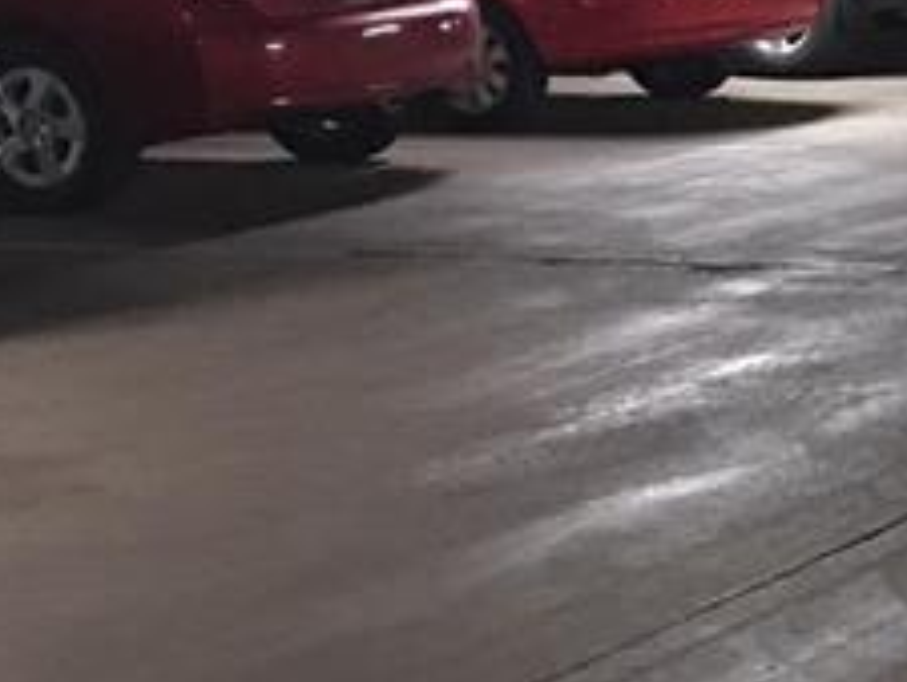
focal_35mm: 132
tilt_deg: -10.7
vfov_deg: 11.2
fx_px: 3460
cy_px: 496
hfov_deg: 14.1
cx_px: 1330
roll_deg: +1.3
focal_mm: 4.15
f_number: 2.2
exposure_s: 1/4
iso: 80
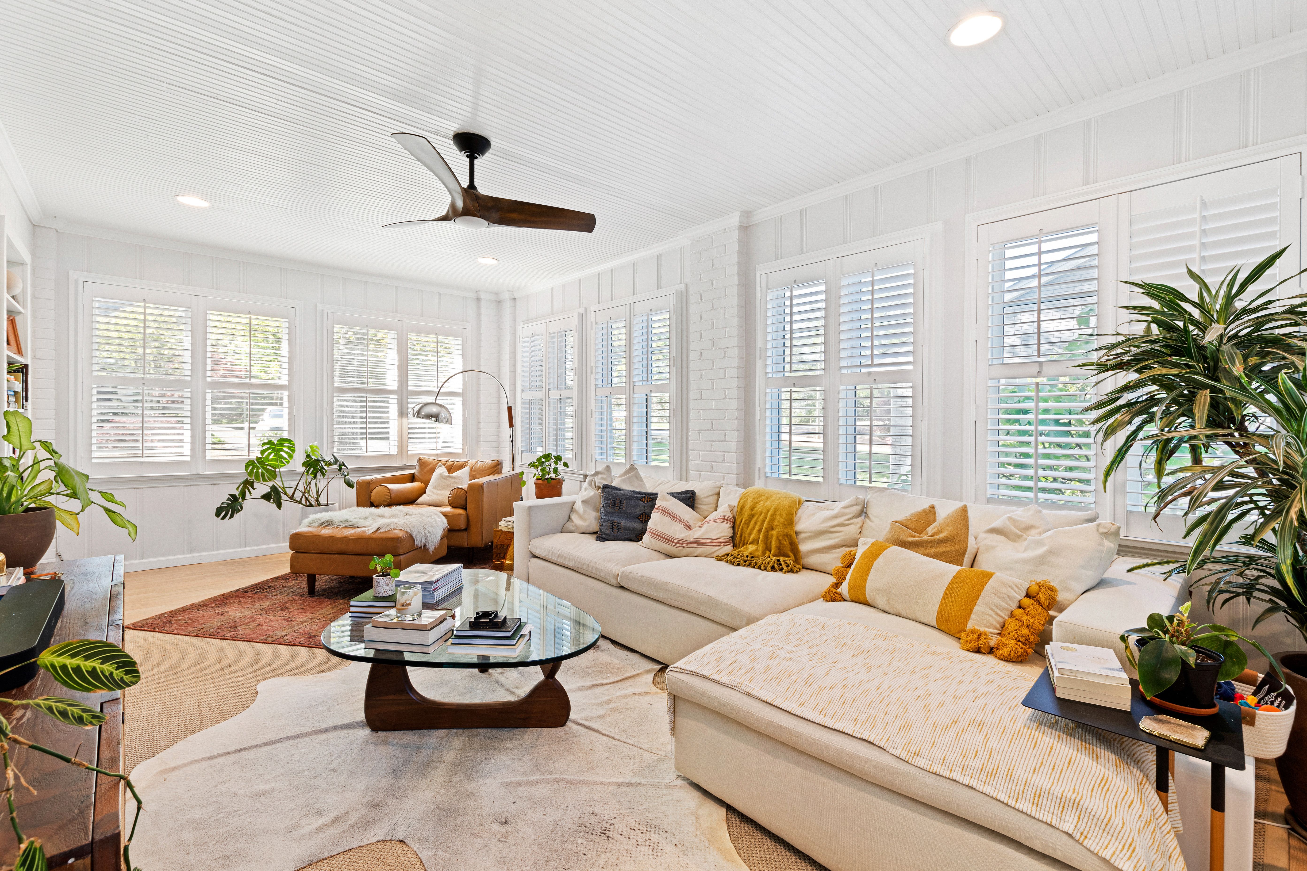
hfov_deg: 100.4
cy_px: 436
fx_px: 545
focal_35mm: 15
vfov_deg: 77.3
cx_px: 654
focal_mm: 10
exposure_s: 1/2
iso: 100
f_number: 8
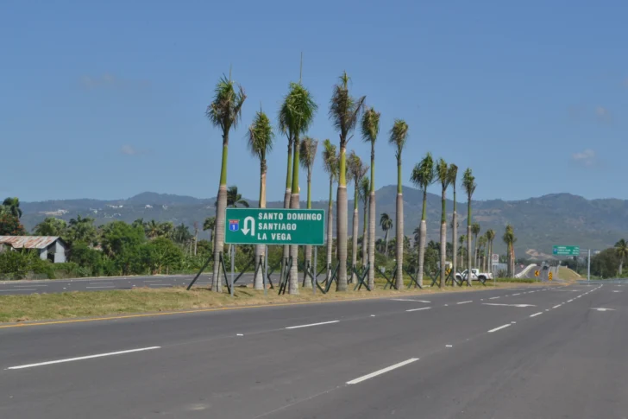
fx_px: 1439
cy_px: 210
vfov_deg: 16.5
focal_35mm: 82
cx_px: 314
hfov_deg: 24.6
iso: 280
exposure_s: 1/125
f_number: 22
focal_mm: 55
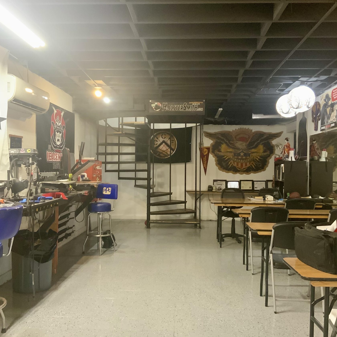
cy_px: 170
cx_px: 170
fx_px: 386
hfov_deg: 47.2
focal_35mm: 35
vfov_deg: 47.2
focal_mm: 3
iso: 250
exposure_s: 1/40
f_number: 1.8
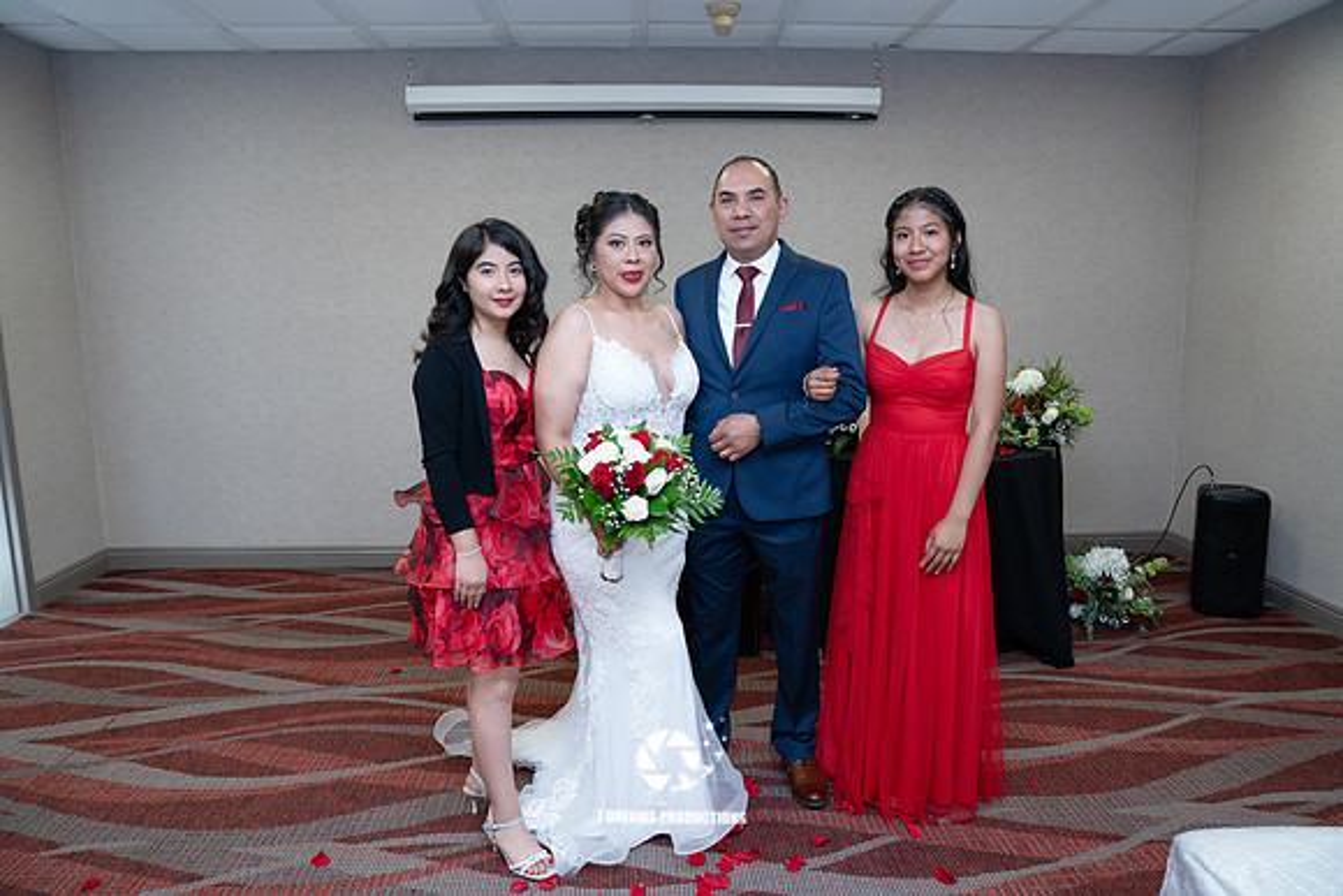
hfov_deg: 73.7
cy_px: 448
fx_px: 896
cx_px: 672
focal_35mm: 24
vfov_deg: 53.2
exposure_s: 1/125
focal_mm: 24
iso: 1000
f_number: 3.2
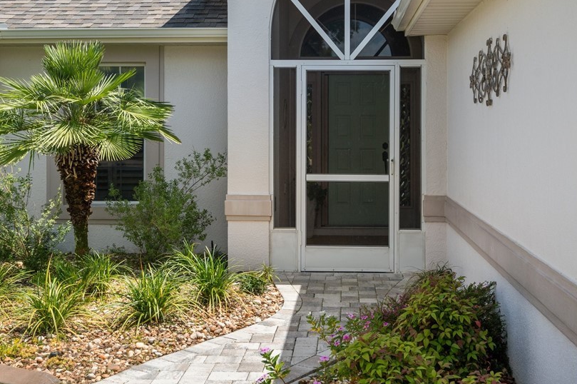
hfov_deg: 41.9
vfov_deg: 28.5
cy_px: 140
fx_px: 753
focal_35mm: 47
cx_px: 307
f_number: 8
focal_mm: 35
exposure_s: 1/400
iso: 125
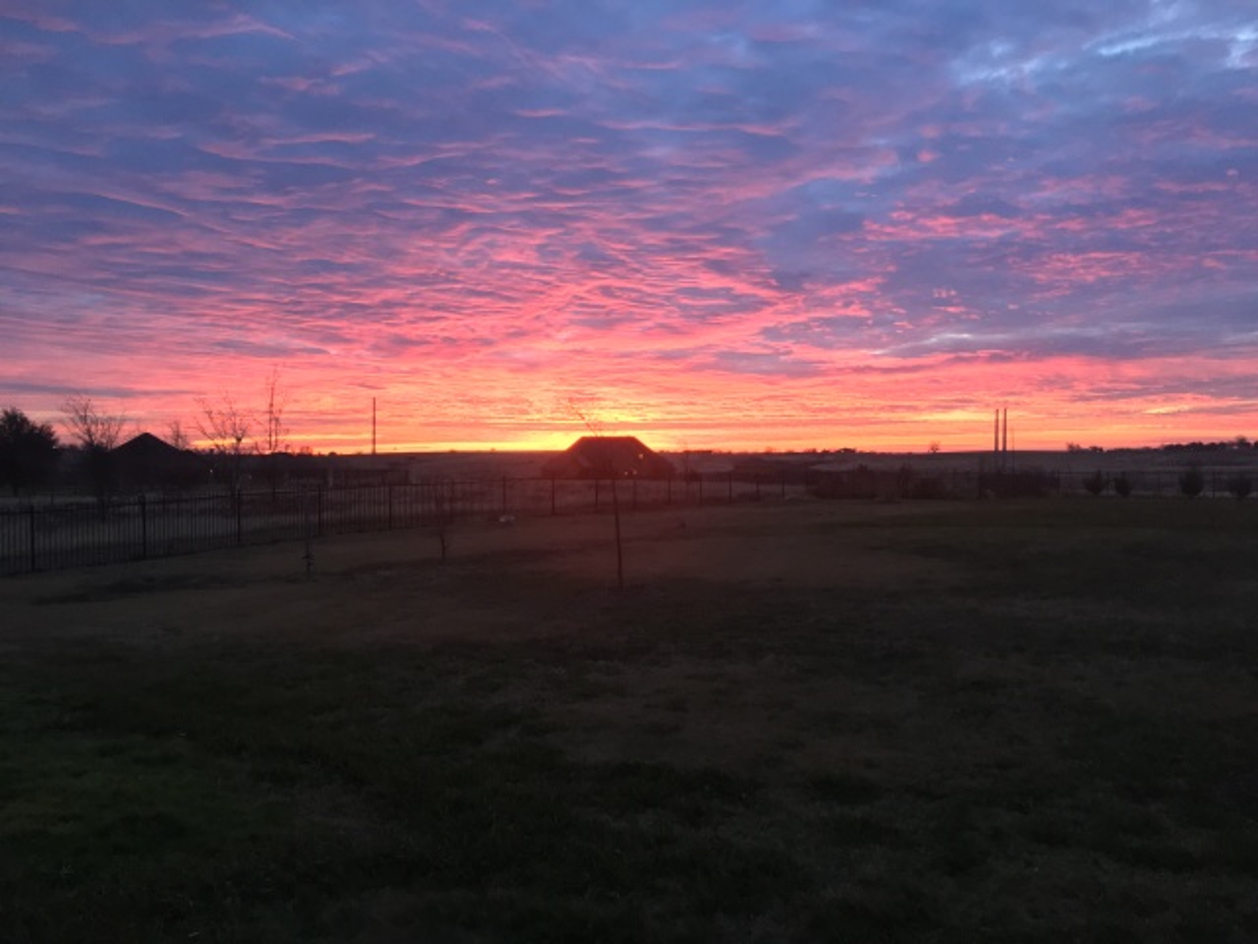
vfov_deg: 48.2
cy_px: 472
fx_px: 1054
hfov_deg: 61.7
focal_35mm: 29
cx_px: 629
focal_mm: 4.15
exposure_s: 1/30
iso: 125
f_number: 2.2
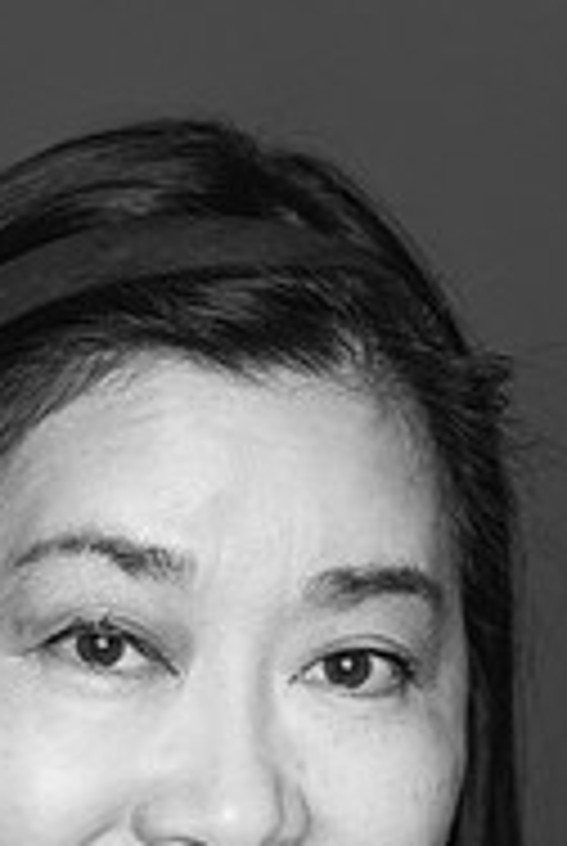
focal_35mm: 203
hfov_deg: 6.8
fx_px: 4778
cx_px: 108
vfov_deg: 10.0
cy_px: 990
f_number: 3.5
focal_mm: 85
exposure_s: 1/320
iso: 2000
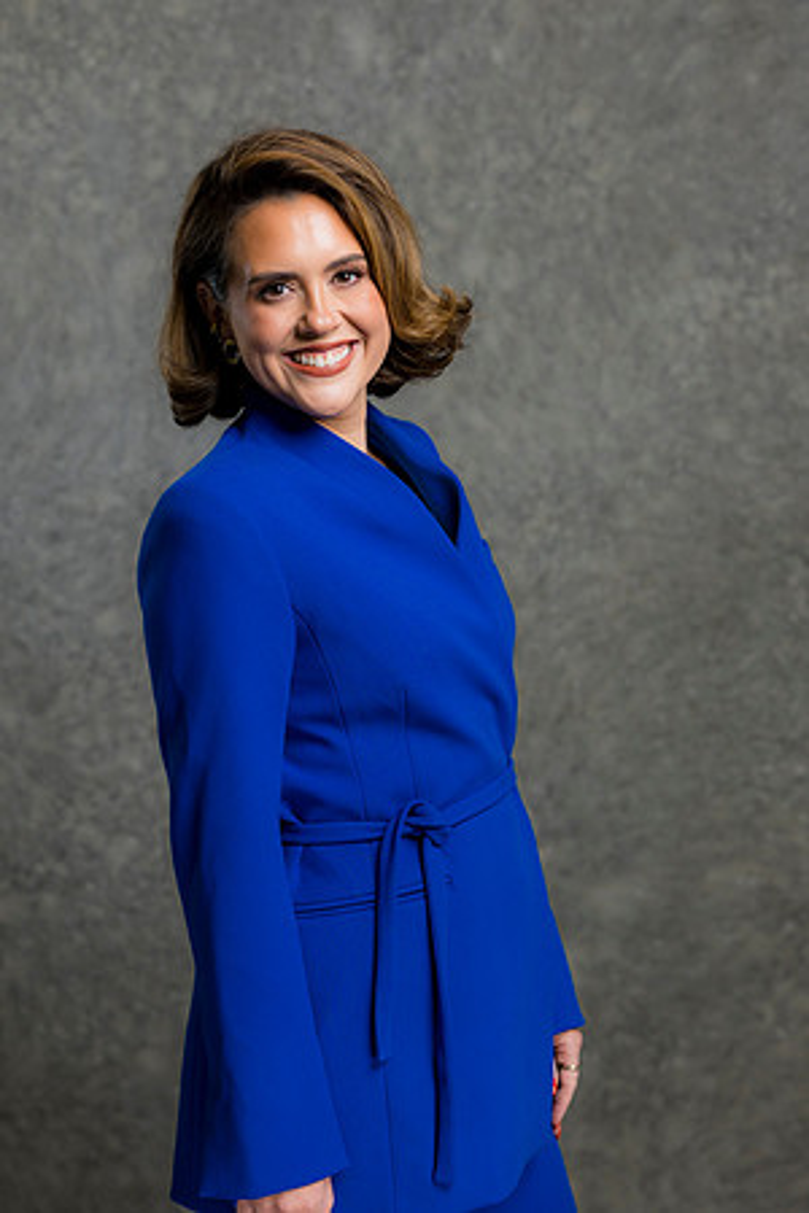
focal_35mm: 85
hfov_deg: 16.1
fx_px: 2865
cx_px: 404
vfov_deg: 23.9
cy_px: 606
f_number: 5
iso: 125
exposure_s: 1/200
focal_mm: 85
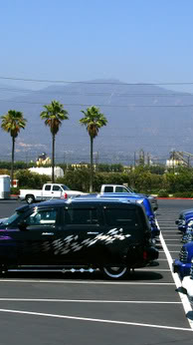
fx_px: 875
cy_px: 165
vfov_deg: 22.2
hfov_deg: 12.5
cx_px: 159
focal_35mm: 96
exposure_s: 1/400
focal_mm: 33
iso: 200
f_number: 14
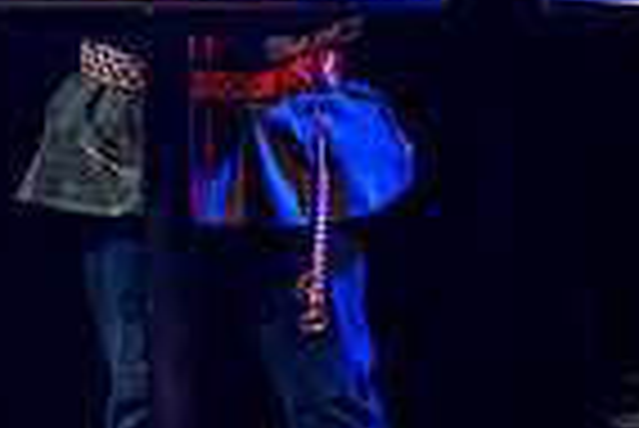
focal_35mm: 174
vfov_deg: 7.9
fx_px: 3092
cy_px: 94
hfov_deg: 11.3
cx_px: 989
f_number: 1.8
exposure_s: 1/200
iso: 1000
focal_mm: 35
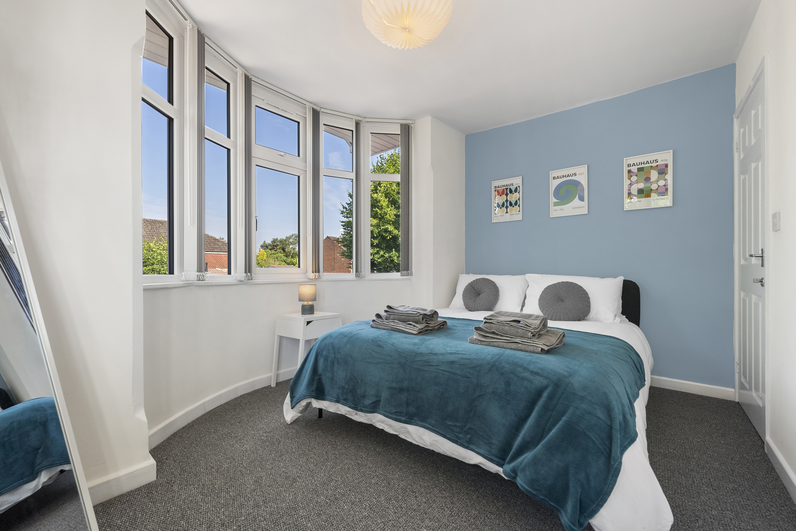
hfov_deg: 104.2
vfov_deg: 81.3
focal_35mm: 14
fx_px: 310
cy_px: 266
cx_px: 398
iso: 400
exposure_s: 1/10
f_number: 8
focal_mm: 14
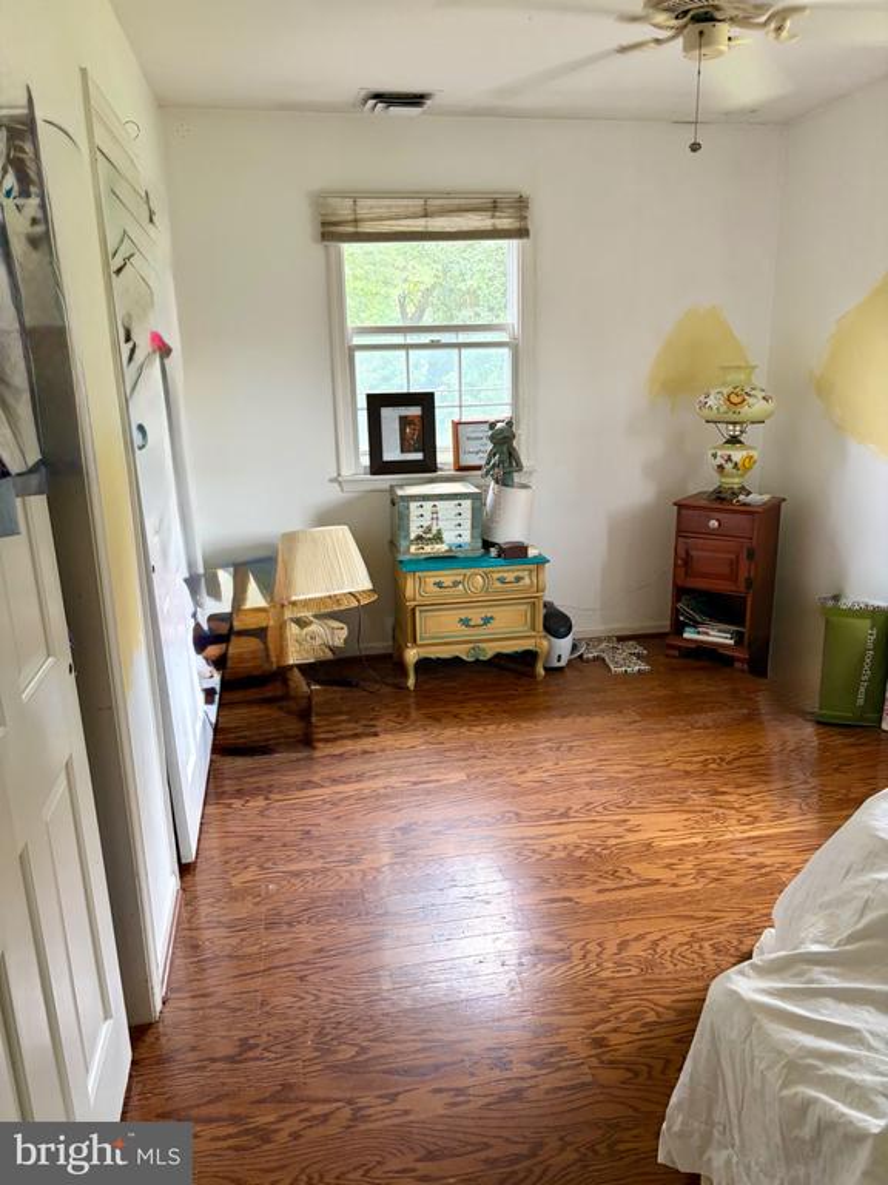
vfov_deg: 67.3
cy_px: 592
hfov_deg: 53.1
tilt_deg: -15.5
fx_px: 889
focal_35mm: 26
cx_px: 444
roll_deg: +1.7
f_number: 1.6
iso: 160
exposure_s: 1/60
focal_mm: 5.96
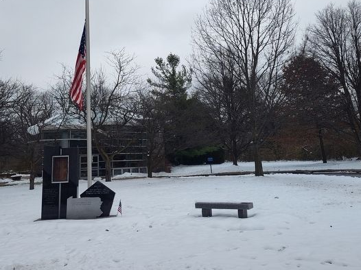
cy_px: 75
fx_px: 365
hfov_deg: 52.5
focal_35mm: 35
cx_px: 154
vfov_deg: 39.8
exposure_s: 1/490
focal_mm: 5.56
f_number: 1.8
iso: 100
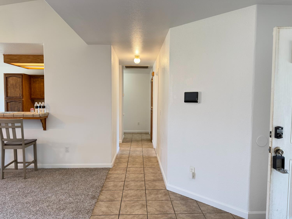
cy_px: 110
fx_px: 202
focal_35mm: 24
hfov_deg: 71.6
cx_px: 146
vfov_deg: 56.8
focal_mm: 6.76
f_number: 1.78
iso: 200
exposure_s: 1/60
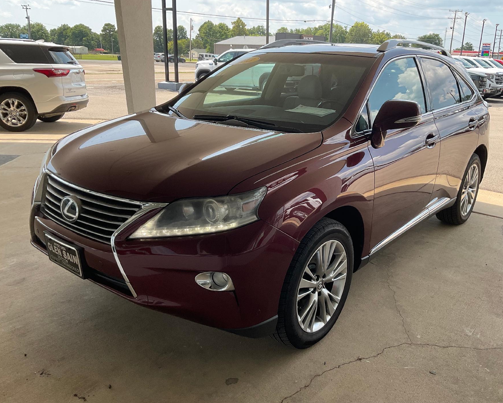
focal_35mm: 31
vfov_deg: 47.1
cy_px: 198
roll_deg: -2.0
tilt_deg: -18.1
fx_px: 462
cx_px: 264
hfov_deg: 57.1
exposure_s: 1/386
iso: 16
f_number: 1.8
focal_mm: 3
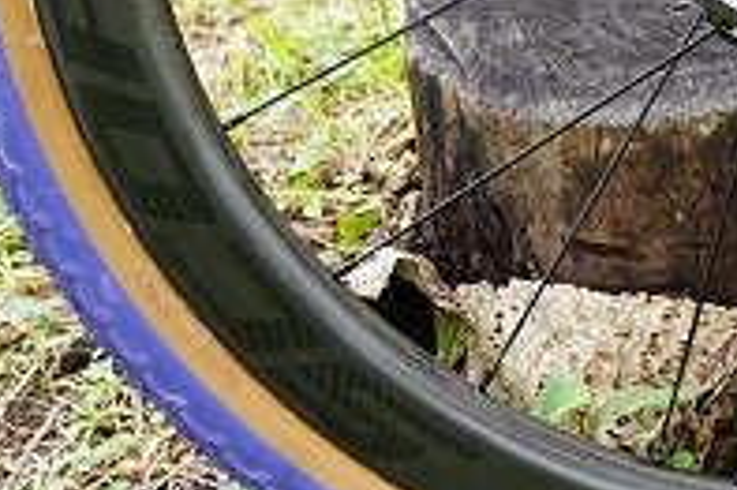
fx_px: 5605
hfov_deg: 7.0
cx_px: 1983
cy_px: -550
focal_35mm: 274
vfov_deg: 4.9
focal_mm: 45
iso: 160
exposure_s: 1/60
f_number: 5.6
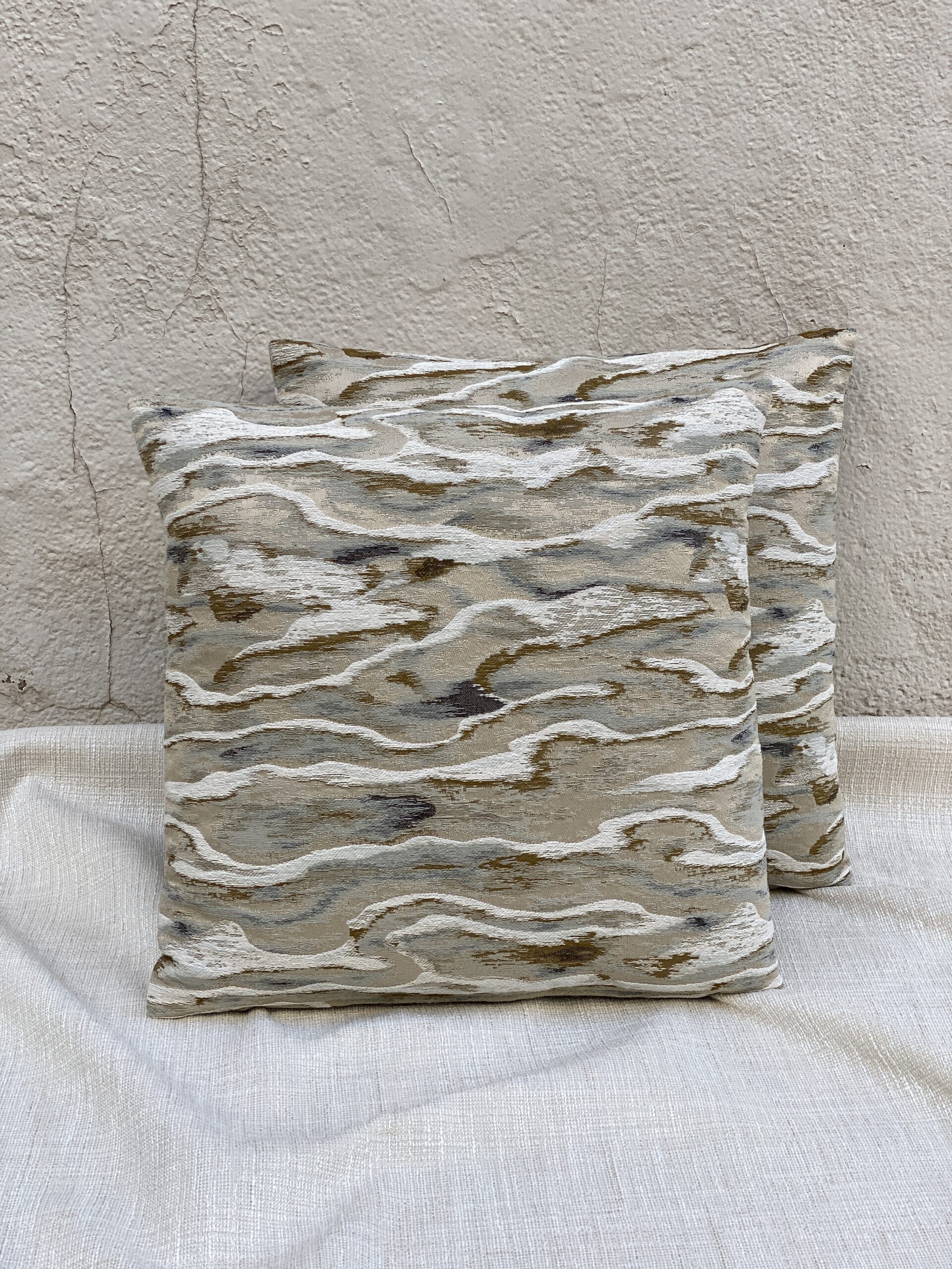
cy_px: 634
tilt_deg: -19.8
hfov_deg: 28.0
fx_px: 1907
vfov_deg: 36.8
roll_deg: +0.7
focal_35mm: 52
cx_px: 476
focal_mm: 6
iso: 20
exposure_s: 1/266
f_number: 2
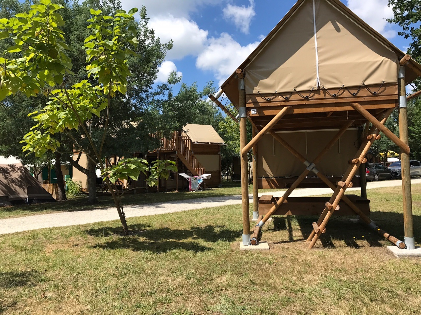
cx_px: 210
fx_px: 341
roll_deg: +0.6
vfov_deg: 49.7
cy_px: 158
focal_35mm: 28
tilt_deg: +4.9
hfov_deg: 63.4
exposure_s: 1/2083
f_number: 1.8
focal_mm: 3.99
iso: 20
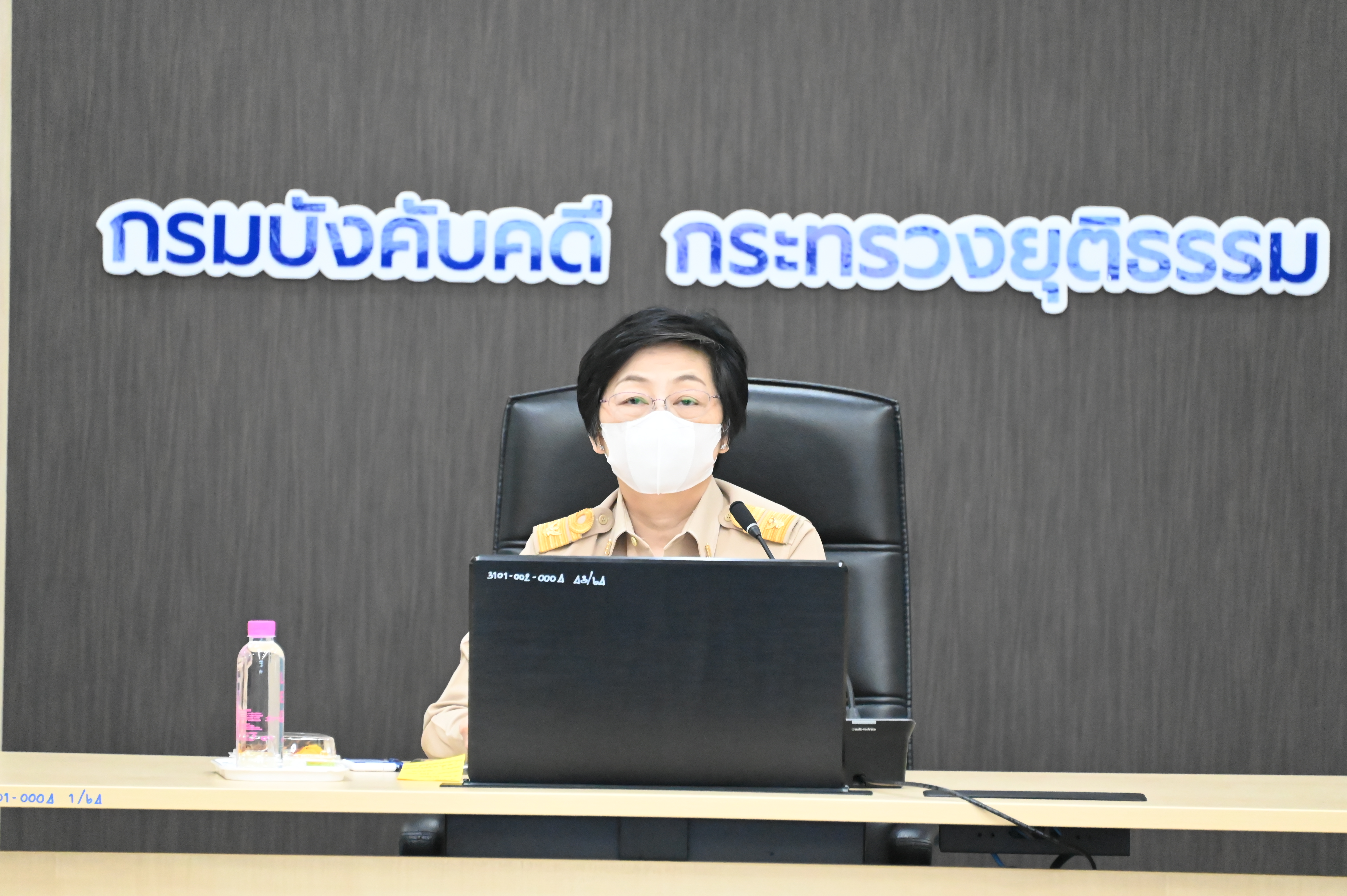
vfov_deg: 4.6
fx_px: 11217
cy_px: 448
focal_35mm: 300
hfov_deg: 6.9
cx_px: 674
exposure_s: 1/250
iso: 18000
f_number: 5.6
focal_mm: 300
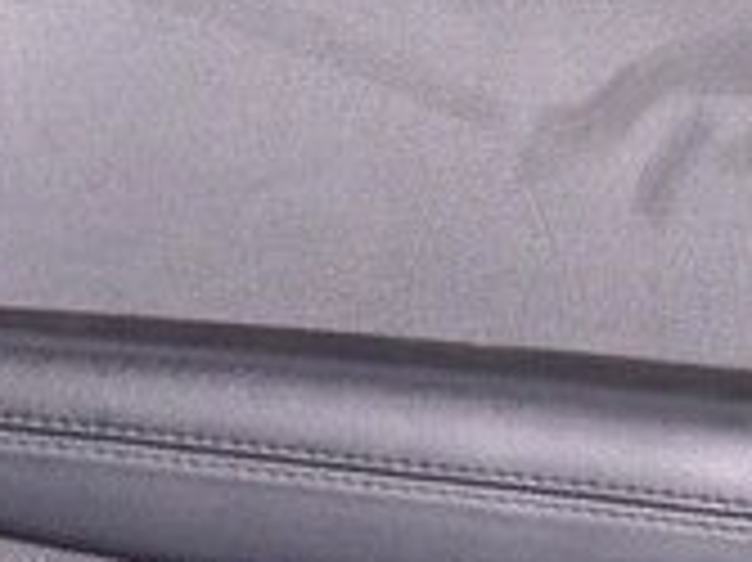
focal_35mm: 177
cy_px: 645
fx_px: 3842
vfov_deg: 8.3
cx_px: 1094
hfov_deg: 10.8
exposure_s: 1/200
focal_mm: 20
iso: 1600
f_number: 8
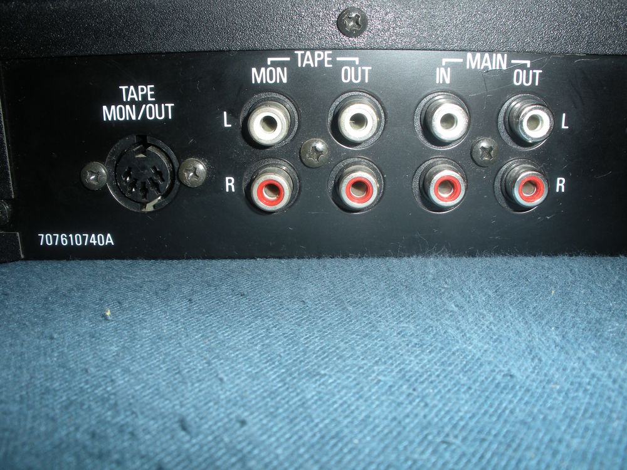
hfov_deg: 51.4
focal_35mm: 36
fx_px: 652
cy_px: 235
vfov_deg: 39.7
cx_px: 314
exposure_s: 1/60
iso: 64
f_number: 5.6
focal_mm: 6.3
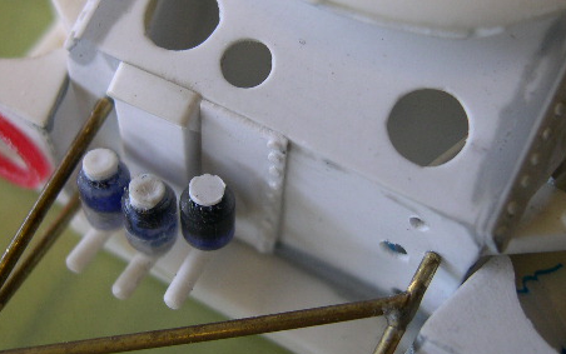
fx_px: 880
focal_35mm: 57
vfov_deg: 22.8
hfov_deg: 35.7
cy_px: 150
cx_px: 297
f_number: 2.8
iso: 100
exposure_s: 1/49.1
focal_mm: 8
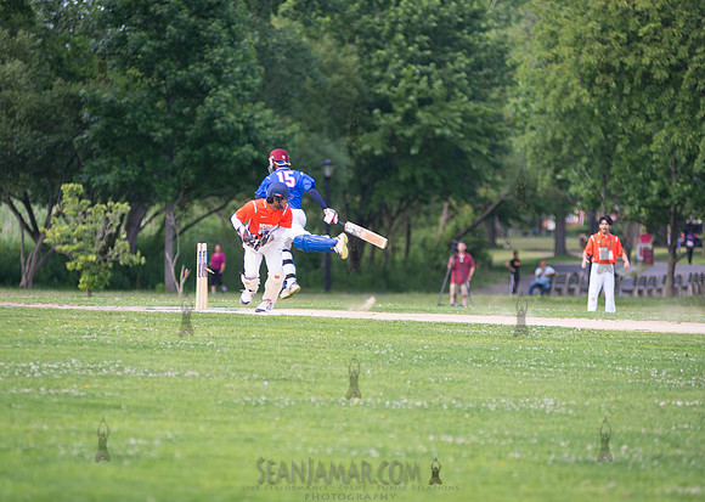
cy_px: 273
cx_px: 289
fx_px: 4850
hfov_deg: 8.3
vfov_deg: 5.9
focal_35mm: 242
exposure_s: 1/640
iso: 200
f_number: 2.8
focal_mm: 185
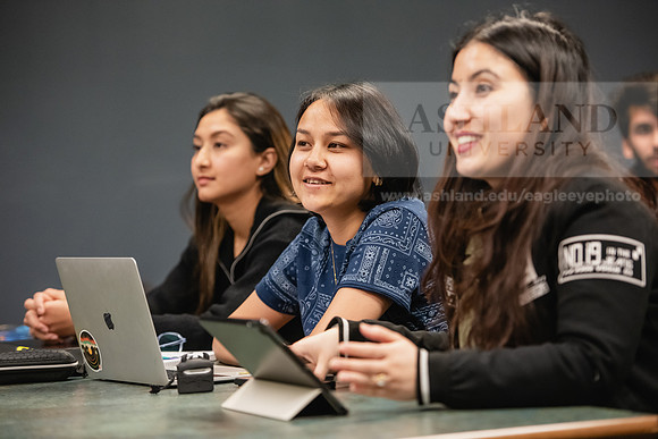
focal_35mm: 122
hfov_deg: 16.8
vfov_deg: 11.2
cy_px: 220
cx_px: 329
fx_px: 2230
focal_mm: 122
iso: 3200
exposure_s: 1/200
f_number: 3.2
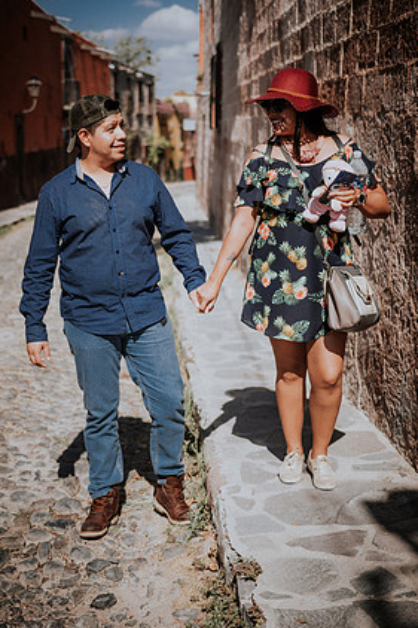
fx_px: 976
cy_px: 302
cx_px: 198
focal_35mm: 56
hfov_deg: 24.2
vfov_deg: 35.6
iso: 100
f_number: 1.8
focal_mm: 35
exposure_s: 1/4000
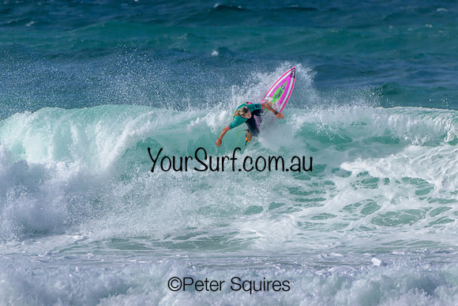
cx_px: 229
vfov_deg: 1.4
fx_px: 12725
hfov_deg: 2.1
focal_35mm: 1000
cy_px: 153
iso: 560
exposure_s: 1/2500
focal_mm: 1000
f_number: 11
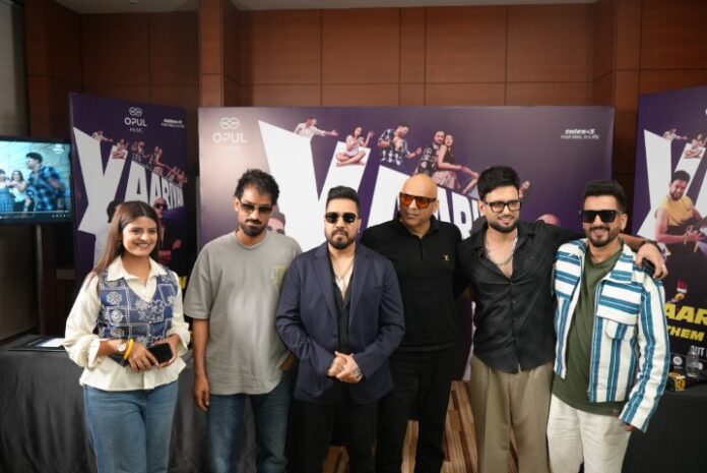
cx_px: 354
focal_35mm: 29
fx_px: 570
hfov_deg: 63.6
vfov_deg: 45.0
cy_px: 236
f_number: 4
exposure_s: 1/160
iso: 3200
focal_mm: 29
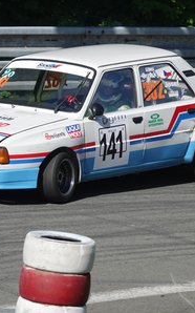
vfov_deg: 4.1
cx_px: 86
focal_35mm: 508
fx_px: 4324
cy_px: 156
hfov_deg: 2.6
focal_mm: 120.91
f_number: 4.5
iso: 100
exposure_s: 1/800
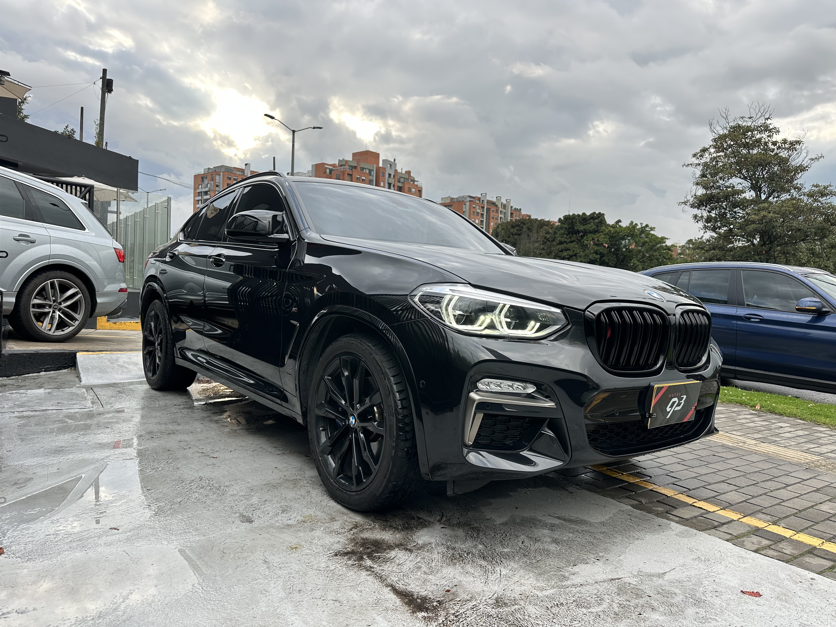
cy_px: 314
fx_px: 580
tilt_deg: -2.4
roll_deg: -2.8
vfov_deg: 56.8
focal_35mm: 24
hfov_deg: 71.6
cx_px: 418
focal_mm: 6.86
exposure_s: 1/421
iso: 80
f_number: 1.78
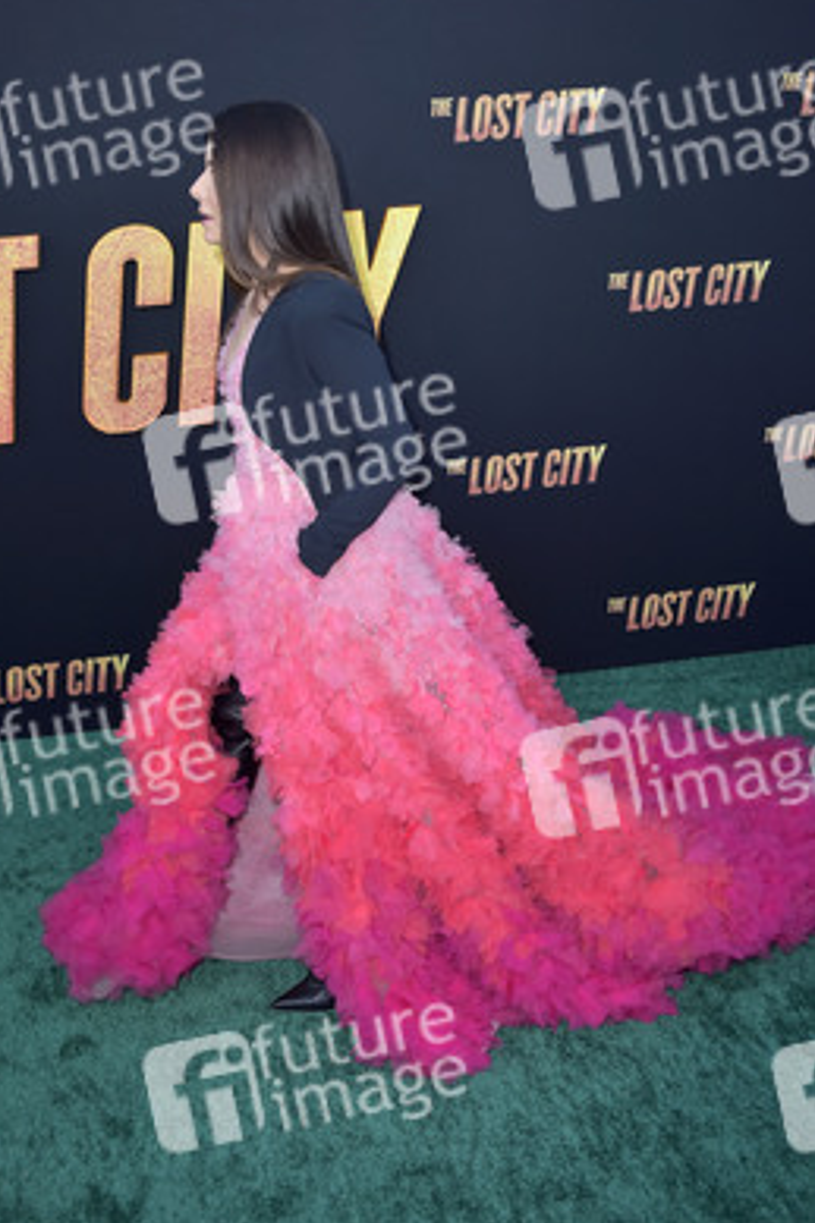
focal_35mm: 36
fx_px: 1223
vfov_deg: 53.2
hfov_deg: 36.8
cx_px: 398
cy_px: 607
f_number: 7.1
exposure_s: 1/250
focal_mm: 35
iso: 400
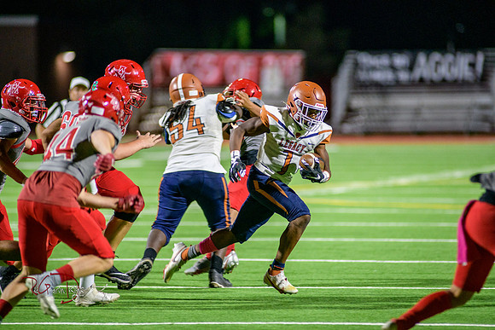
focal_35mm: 300
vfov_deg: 4.6
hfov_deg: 6.9
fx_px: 4126
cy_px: 165
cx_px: 248
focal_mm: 300
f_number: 2.8
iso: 2000
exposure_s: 1/500
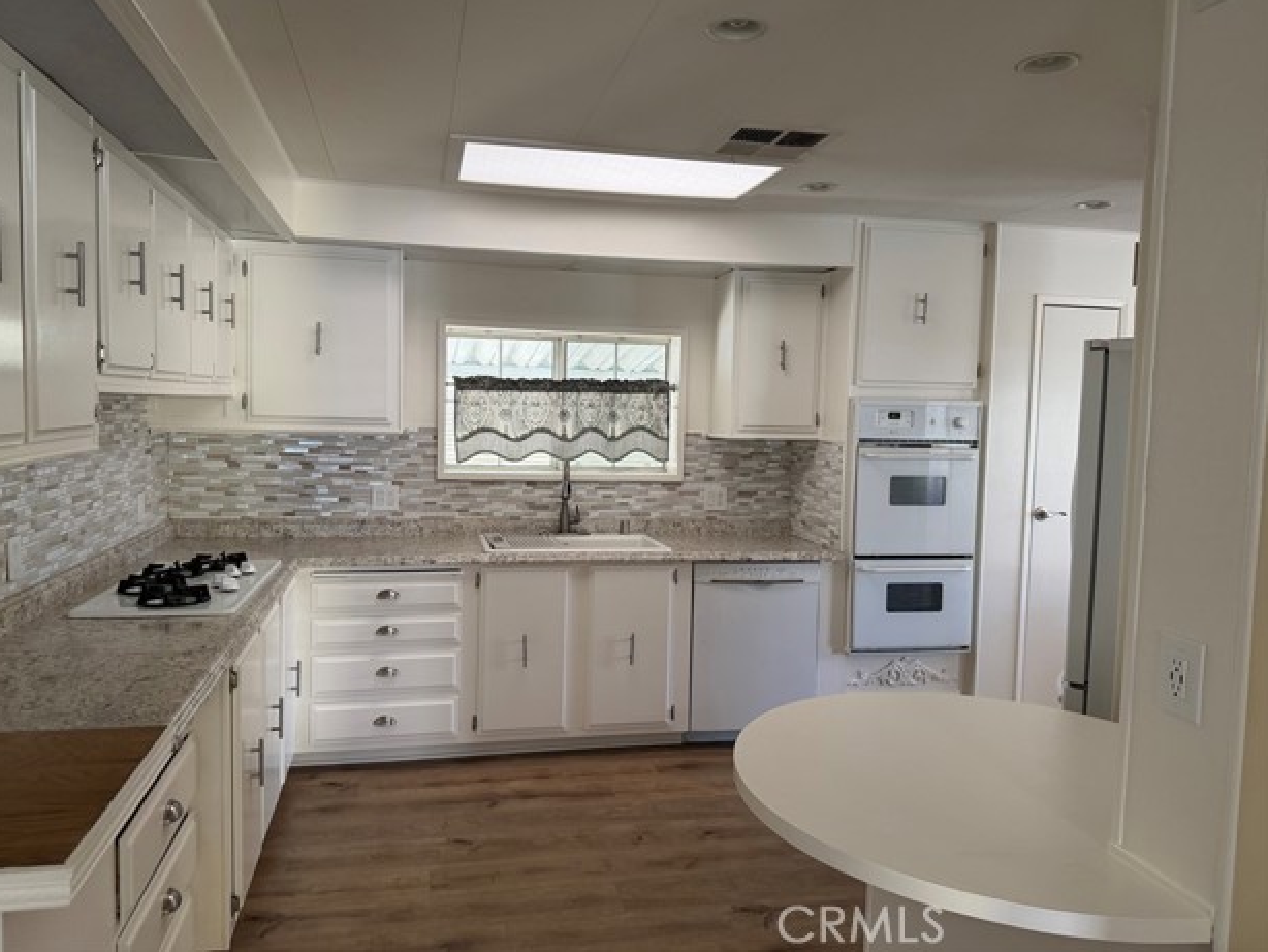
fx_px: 916
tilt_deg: -5.3
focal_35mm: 25
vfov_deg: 54.9
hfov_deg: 69.4
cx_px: 615
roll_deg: -0.7
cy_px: 458
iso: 200
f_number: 1.78
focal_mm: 6.76
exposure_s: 1/120
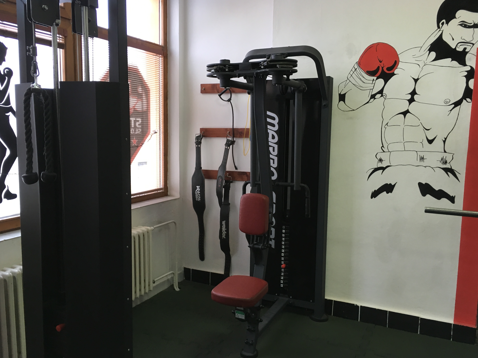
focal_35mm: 30
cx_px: 237
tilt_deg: -7.0
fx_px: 414
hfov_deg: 60.0
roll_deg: -1.4
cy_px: 182
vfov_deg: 46.8
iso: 125
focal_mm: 4.15
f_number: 2.2
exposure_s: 1/33
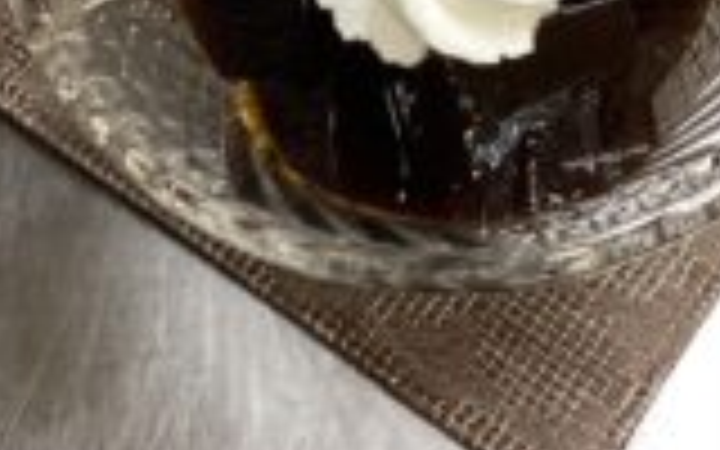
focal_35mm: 77
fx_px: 1511
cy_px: -47
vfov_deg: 16.4
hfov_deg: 26.7
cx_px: 443
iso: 160
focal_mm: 3.3
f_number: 2.4
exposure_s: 1/60
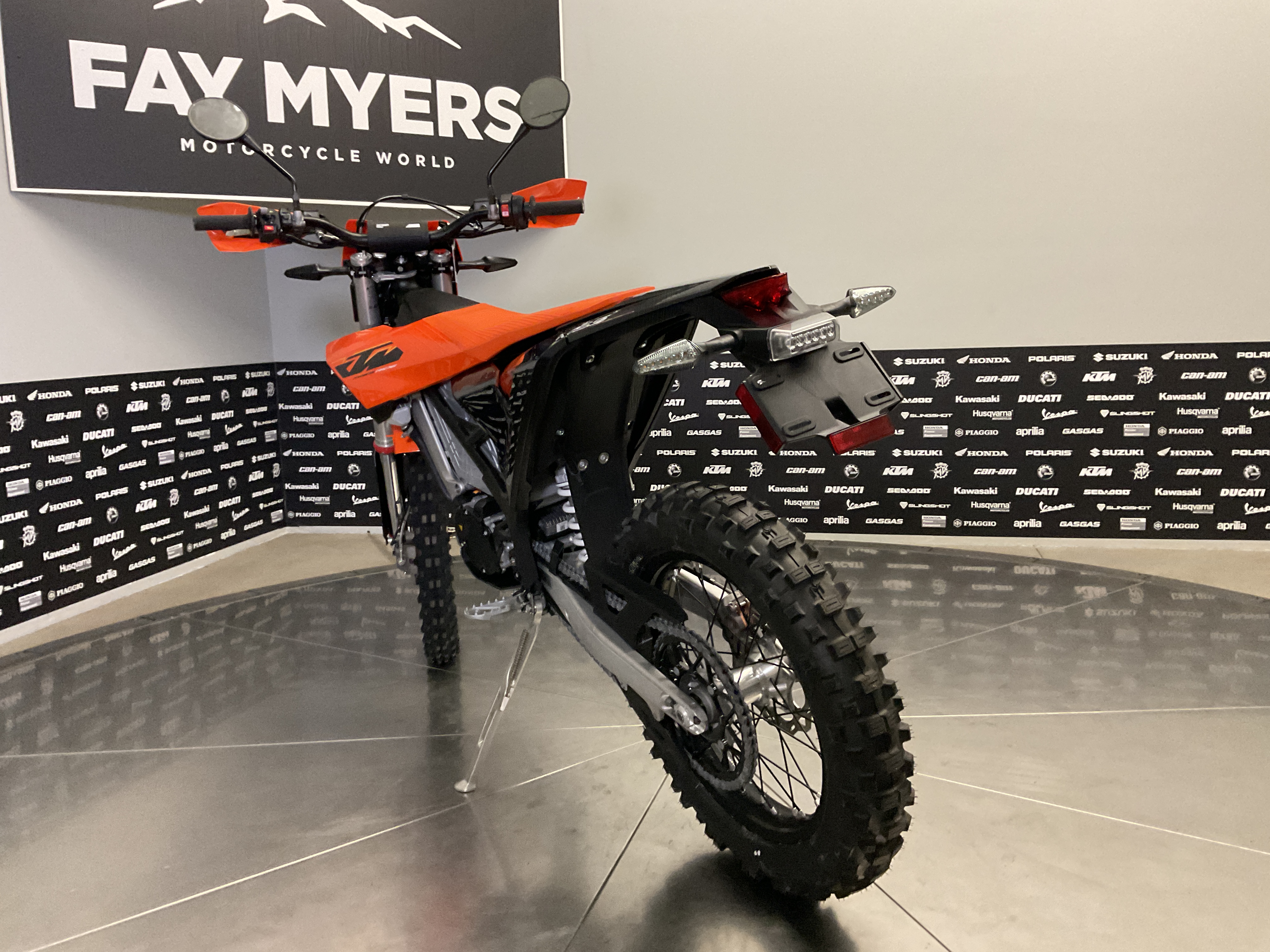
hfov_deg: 61.7
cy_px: 476
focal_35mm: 29
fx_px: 1064
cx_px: 635
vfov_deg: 48.2
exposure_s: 1/60
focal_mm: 3
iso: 250
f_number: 1.8
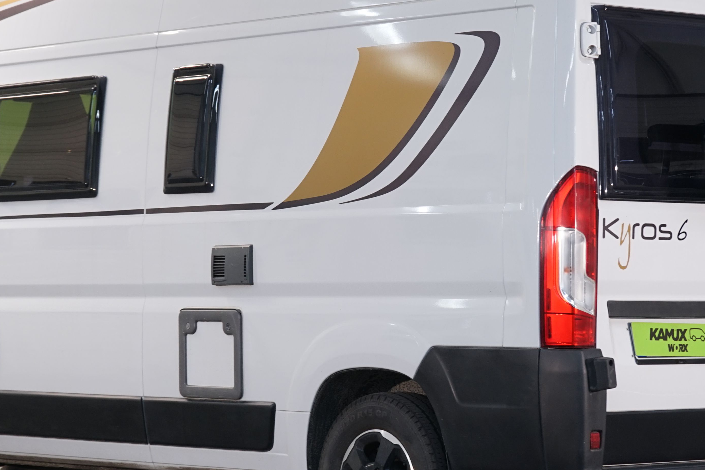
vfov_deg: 9.9
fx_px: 2722
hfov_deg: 14.8
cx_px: 393
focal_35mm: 139
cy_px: 224
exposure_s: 1/15
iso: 320
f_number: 5.6
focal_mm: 64
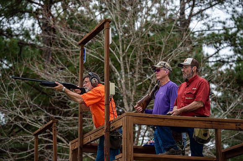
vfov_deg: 10.1
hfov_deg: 15.2
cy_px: 80
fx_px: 911
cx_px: 122
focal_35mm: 135
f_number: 4.5
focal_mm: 135
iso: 125
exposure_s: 1/250
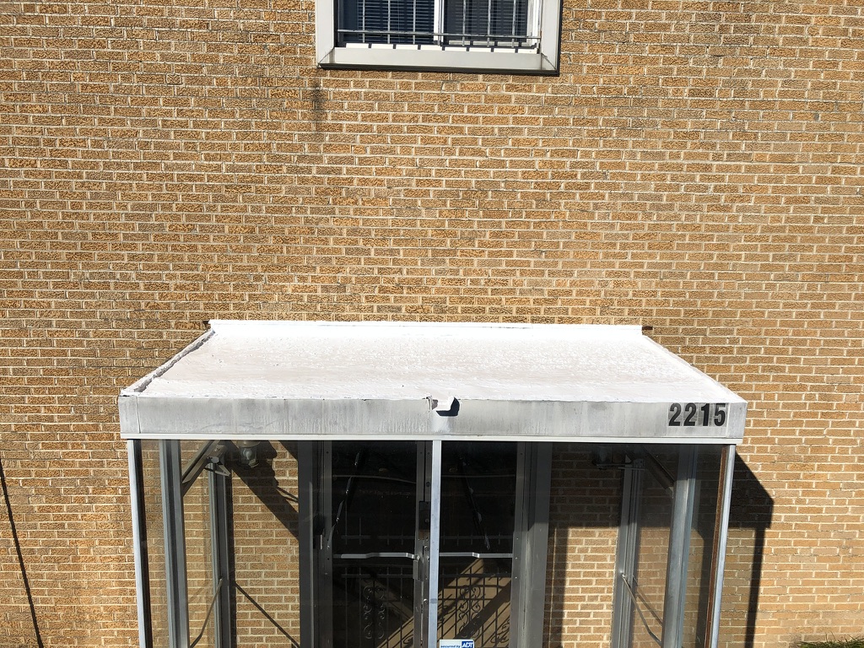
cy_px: 324
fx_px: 699
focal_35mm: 28
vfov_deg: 49.7
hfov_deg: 63.4
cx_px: 432
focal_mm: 4
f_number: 1.8
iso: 20
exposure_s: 1/6024
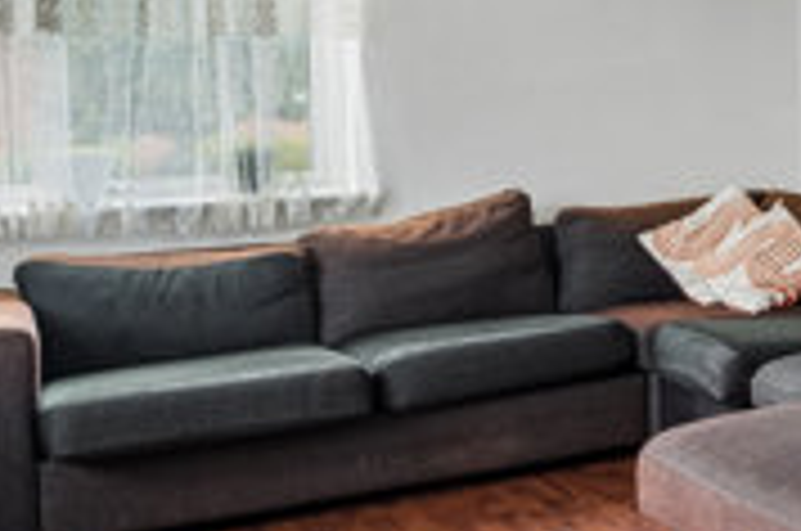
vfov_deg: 21.2
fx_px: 1399
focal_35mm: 63
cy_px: 106
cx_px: 1220
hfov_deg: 24.4
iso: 320
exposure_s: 1/6
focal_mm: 14
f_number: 10
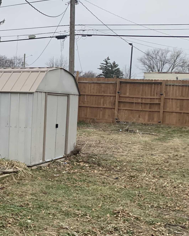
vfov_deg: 32.0
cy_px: 114
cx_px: -26
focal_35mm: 59
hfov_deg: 23.9
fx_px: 412
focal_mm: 4.25
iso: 64
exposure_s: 1/122
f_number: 1.8
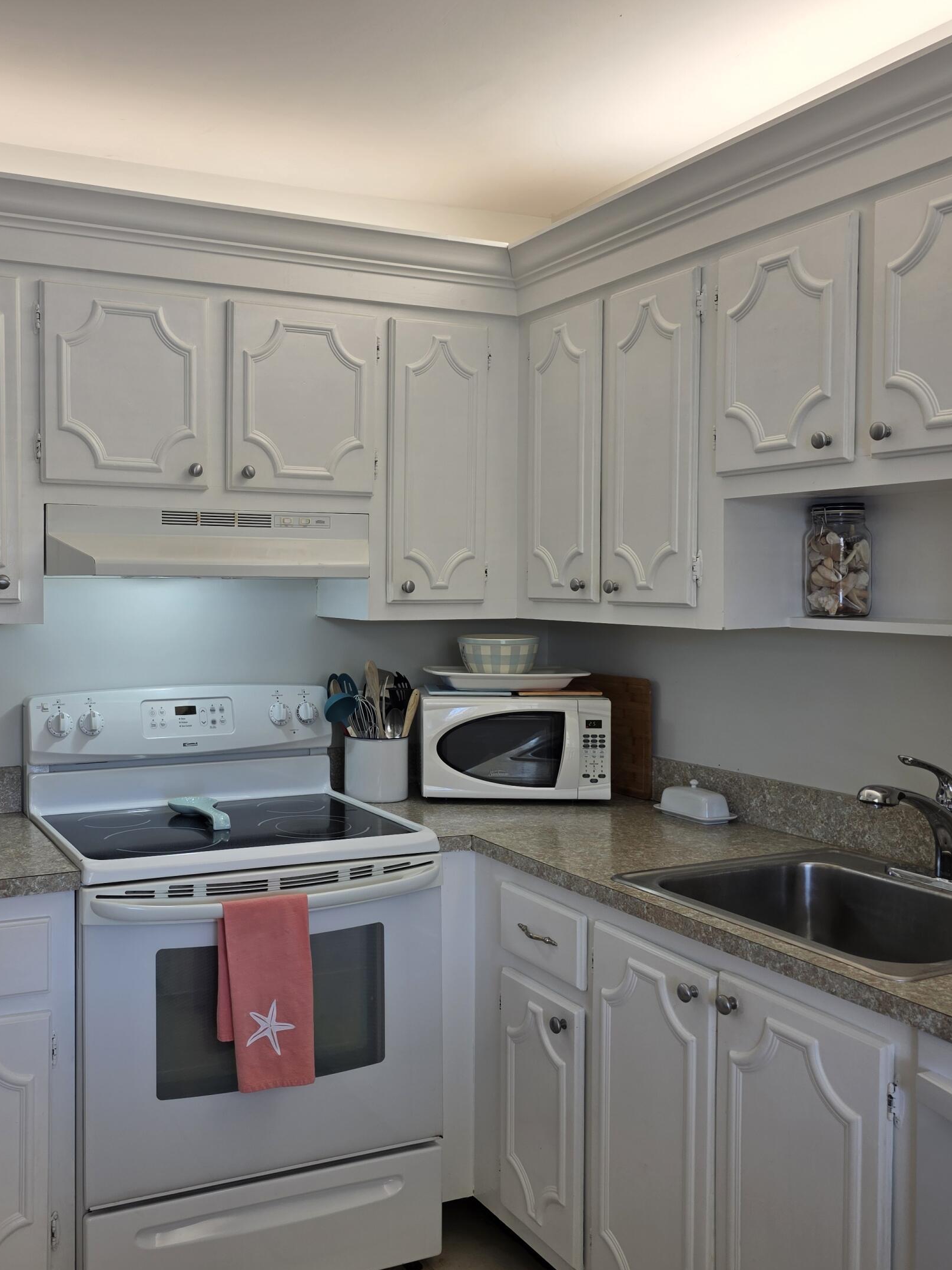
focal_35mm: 32
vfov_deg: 56.8
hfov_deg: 43.5
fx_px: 1173
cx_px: 314
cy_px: 634
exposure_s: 1/120
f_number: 1.7
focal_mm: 6.3
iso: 40
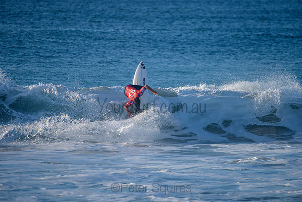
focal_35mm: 540
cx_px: 151
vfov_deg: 2.5
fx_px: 4528
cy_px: 96
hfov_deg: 3.8
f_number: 5.6
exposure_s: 1/2000
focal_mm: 500
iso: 360
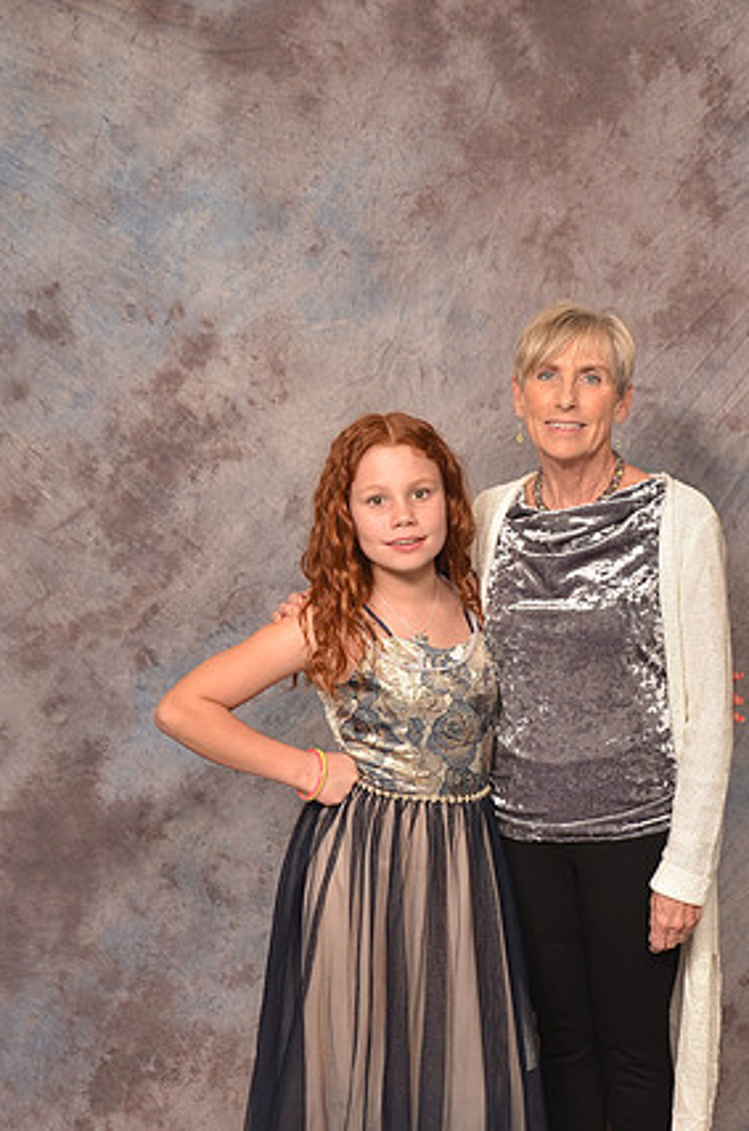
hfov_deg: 25.3
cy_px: 763
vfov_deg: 37.1
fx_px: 1661
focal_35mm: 53
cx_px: 474
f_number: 5.6
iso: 200
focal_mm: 26
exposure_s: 1/60
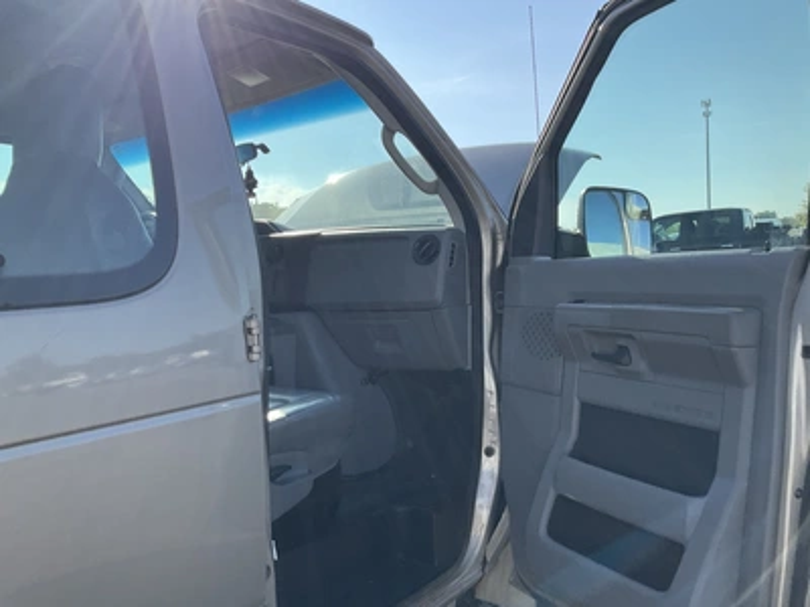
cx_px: 405
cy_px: 304
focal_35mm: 29
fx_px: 679
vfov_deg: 48.2
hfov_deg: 61.7
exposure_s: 1/883
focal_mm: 3
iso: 25
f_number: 1.8
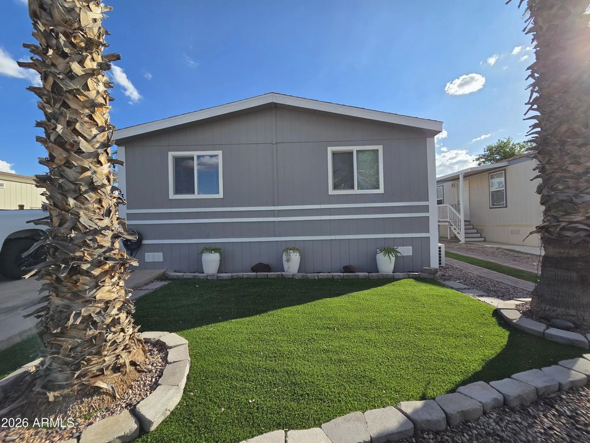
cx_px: 295
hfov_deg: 106.2
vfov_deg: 89.9
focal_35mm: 13
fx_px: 222
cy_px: 222
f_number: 2.2
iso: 50
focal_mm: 2.2
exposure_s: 1/2111
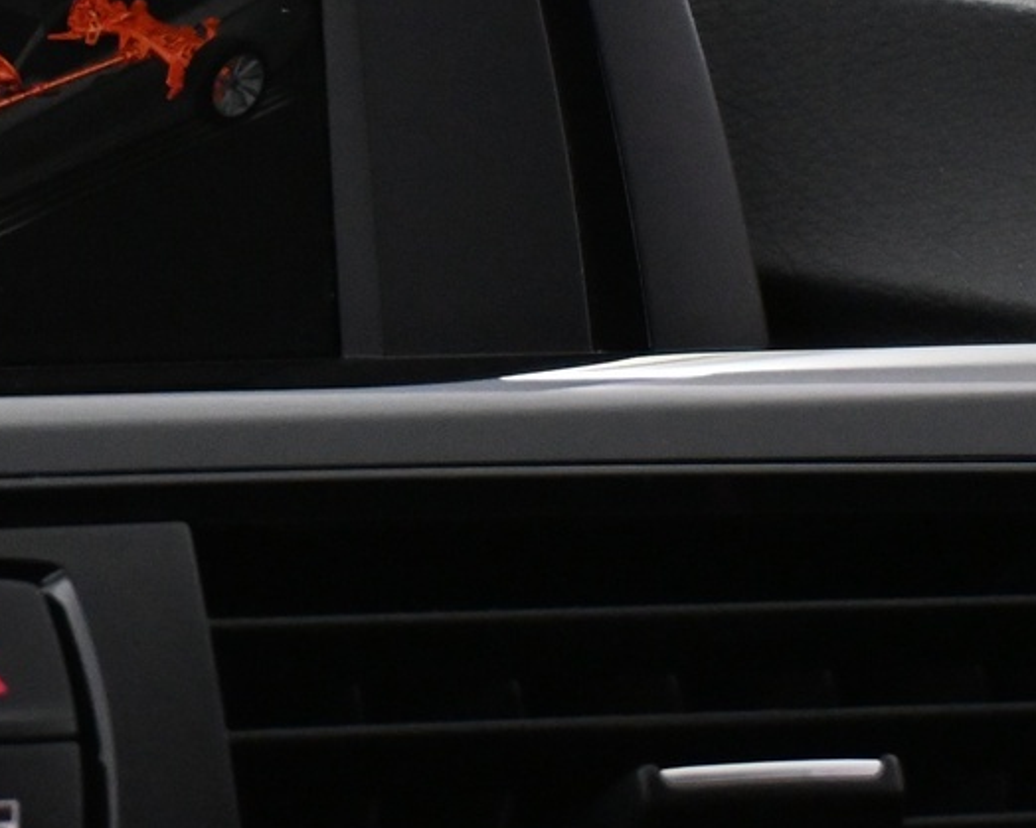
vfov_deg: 10.0
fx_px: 4674
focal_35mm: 152
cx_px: -231
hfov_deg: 12.3
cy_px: -107
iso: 4500
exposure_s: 1/60
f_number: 5.3
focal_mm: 35
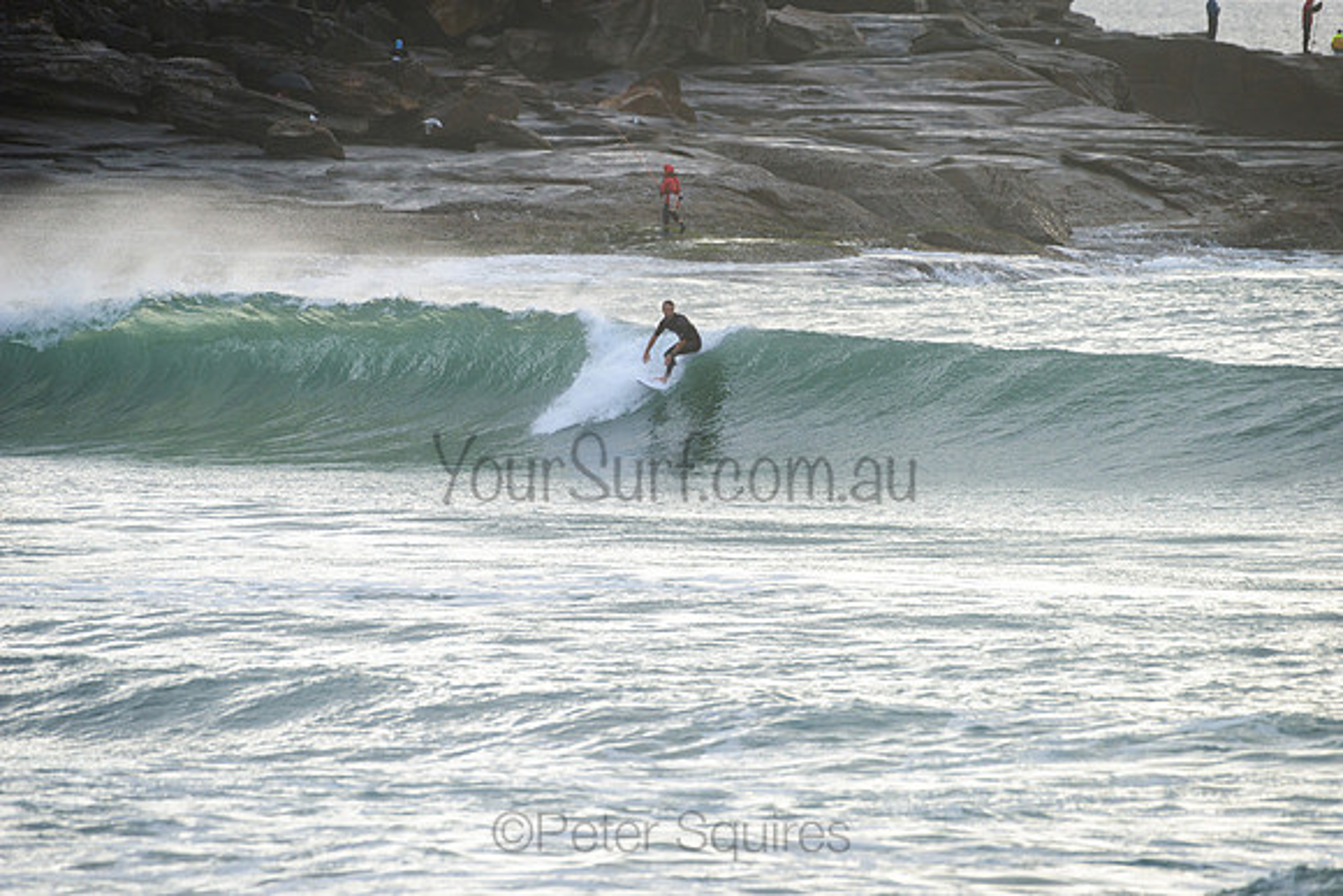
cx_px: 672
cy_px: 448
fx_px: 18761
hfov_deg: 4.1
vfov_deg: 2.7
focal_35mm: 503
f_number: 5.6
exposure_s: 1/1000
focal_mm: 500
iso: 320
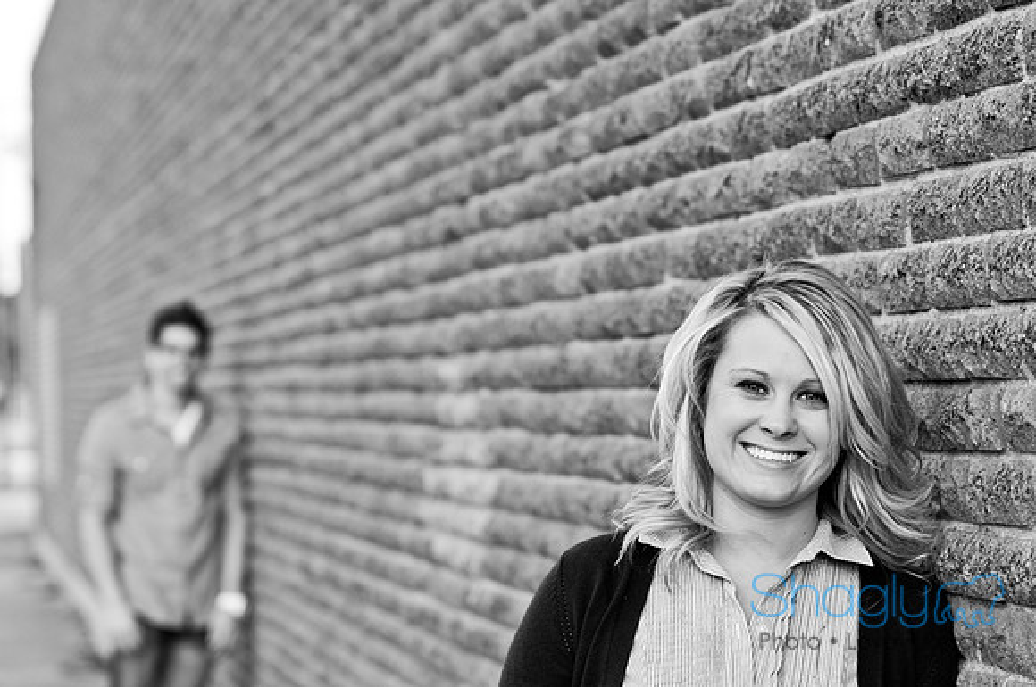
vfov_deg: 11.4
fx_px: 3448
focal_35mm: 120
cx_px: 518
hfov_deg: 17.1
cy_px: 344
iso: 200
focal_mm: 80
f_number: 4
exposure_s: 1/200
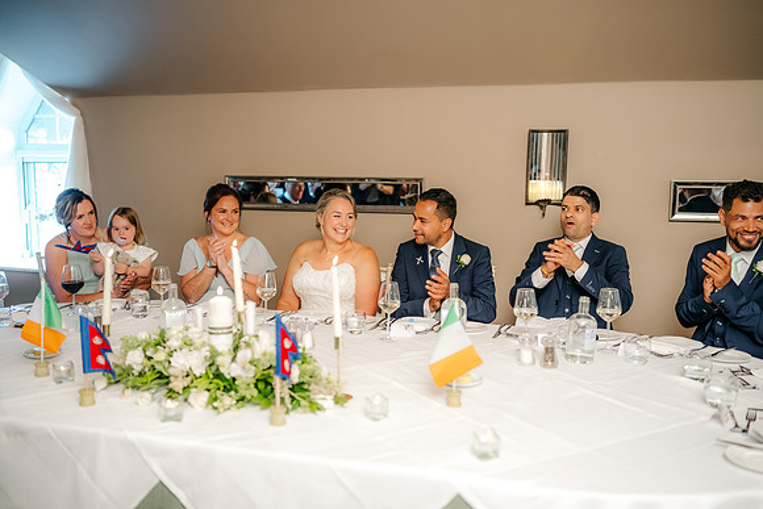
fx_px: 742
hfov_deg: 54.4
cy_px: 254
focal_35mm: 35
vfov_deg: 37.9
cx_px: 382
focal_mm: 35
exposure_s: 1/200
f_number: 1.8
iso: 1000
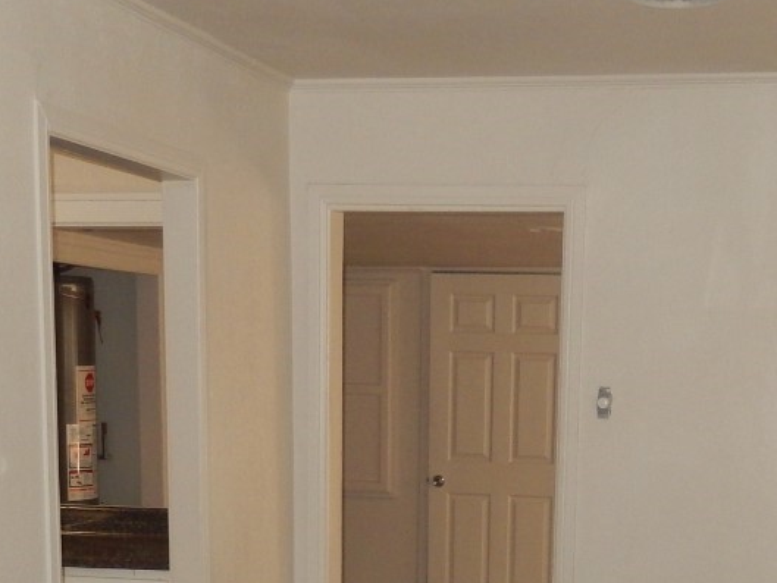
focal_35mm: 68
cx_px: 507
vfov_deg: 20.7
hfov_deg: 28.4
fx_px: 1527
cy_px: 629
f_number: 3.4
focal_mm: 4.5
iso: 220
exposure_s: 1/30
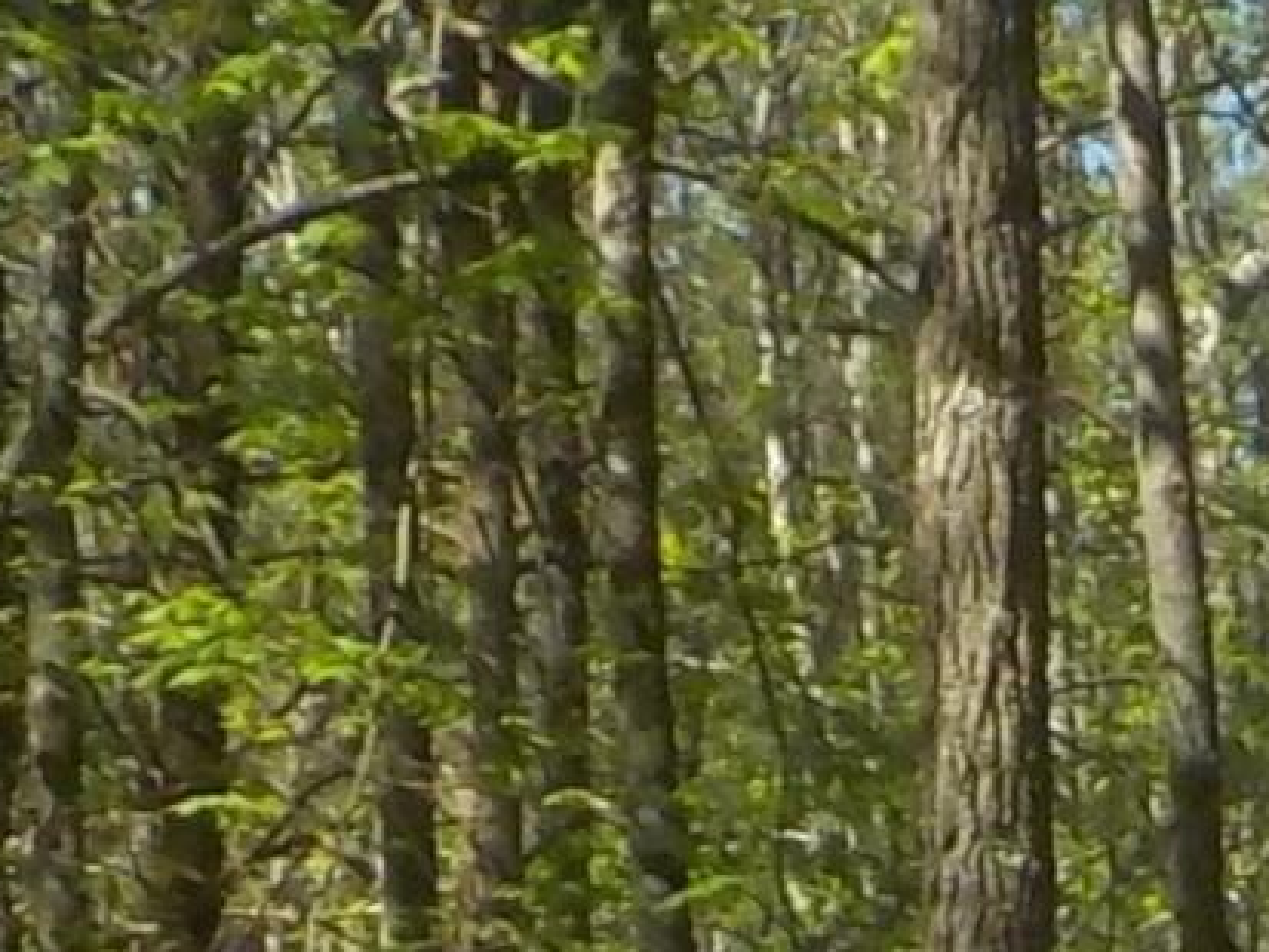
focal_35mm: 218
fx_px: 7994
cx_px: 2397
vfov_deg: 6.1
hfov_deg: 8.7
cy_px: 3154
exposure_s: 1/640
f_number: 3.3
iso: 125
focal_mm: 4.1
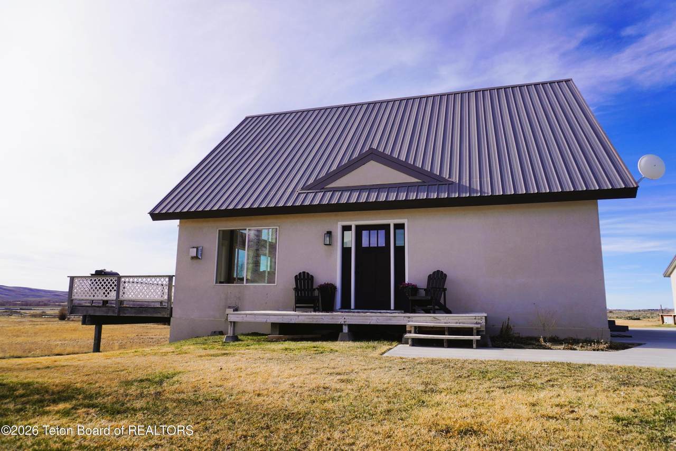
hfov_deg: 73.8
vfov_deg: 53.1
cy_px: 226
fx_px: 451
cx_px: 338
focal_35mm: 24
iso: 100
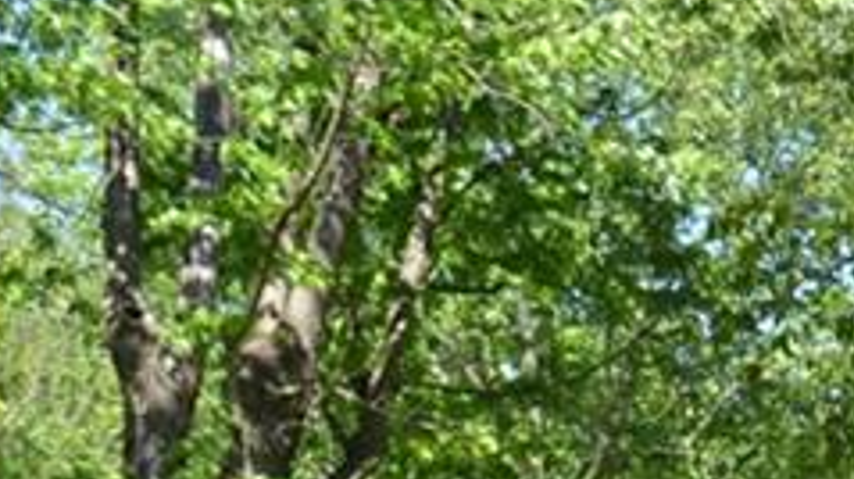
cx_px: 1147
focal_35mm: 195
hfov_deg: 10.8
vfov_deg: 6.0
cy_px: 1047
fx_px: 4418
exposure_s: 1/160
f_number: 6.3
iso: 100
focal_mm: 29
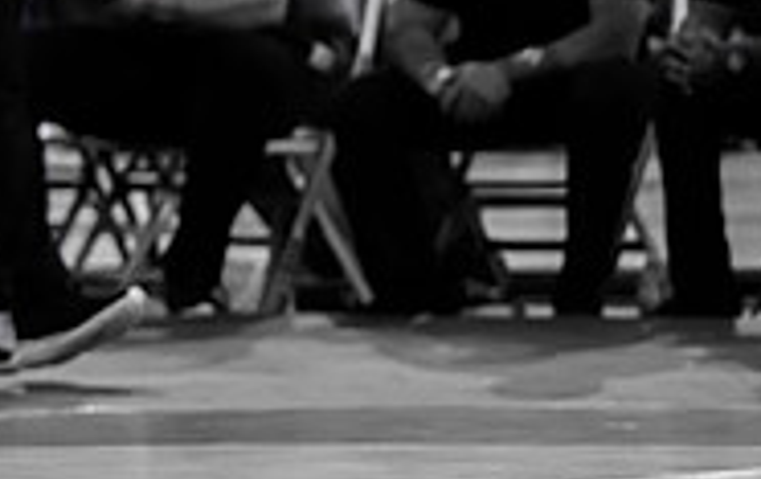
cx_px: -707
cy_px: -146
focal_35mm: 343
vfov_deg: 3.8
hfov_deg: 6.0
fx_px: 7127
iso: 2500
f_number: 2.8
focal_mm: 78
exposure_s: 1/800
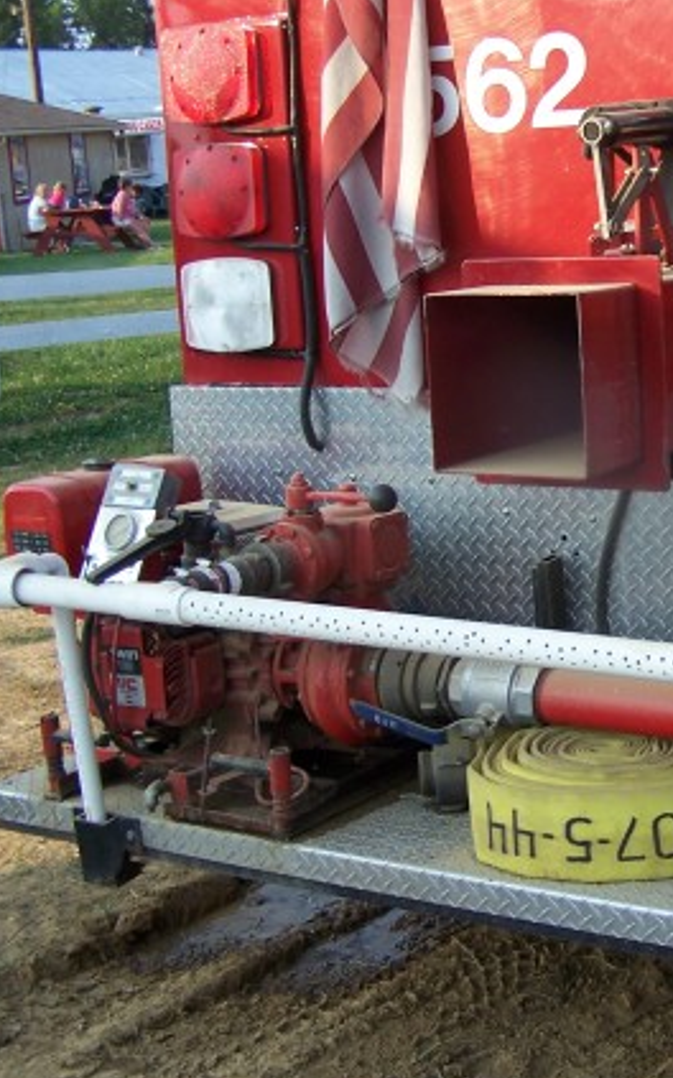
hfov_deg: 20.6
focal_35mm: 61
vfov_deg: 33.5
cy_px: 505
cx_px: 676
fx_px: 1792
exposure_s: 1/320
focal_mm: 6.3
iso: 80
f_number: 2.8
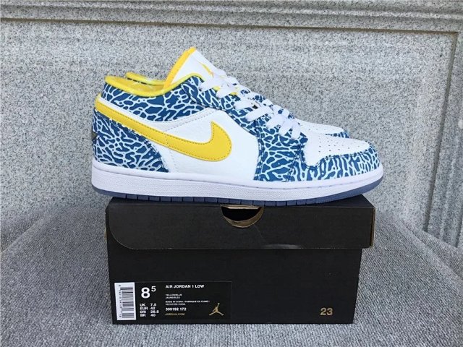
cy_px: 174
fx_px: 415
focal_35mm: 31
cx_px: 232
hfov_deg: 58.4
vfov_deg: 45.4
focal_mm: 3.3
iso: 25
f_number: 2.4
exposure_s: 1/558
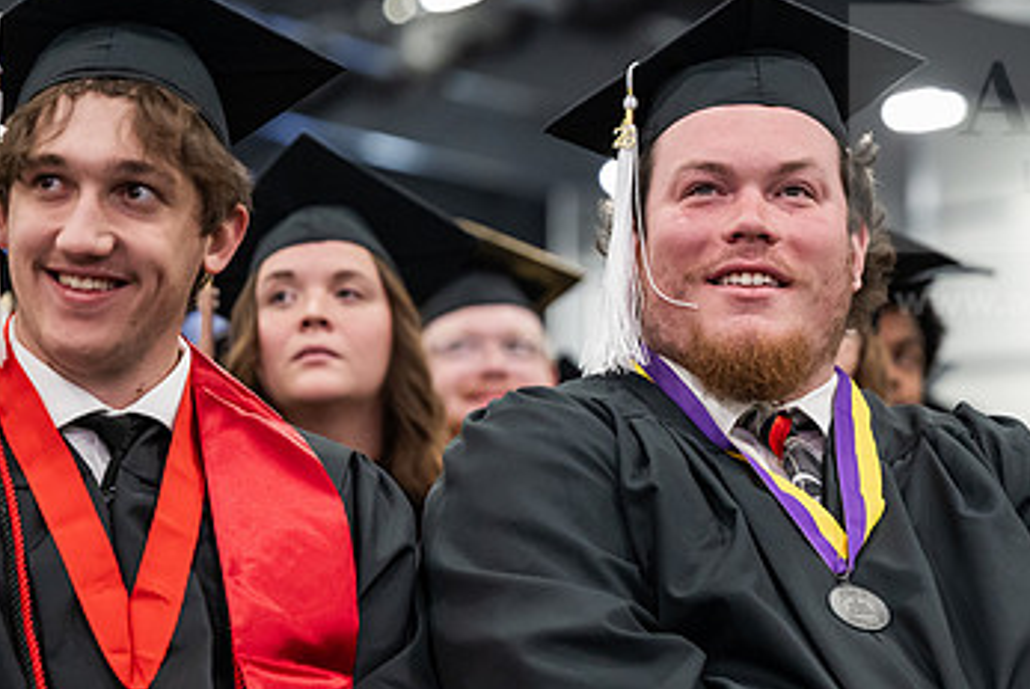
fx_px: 4352
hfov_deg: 13.5
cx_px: 760
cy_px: 364
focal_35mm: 152
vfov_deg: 9.0
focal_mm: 91
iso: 2500
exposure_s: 1/200
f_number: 3.2
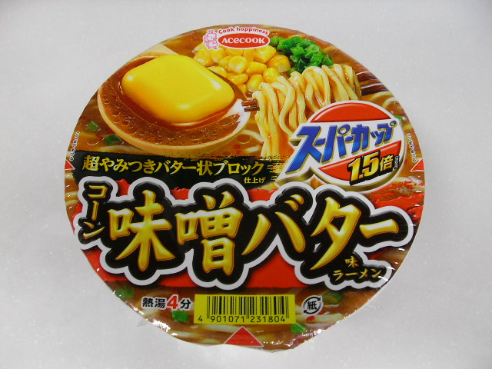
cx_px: 246
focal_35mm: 38
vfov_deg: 37.7
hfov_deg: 49.0
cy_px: 184
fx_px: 540
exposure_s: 1/14.8
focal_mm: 5.8
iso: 100
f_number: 3.5
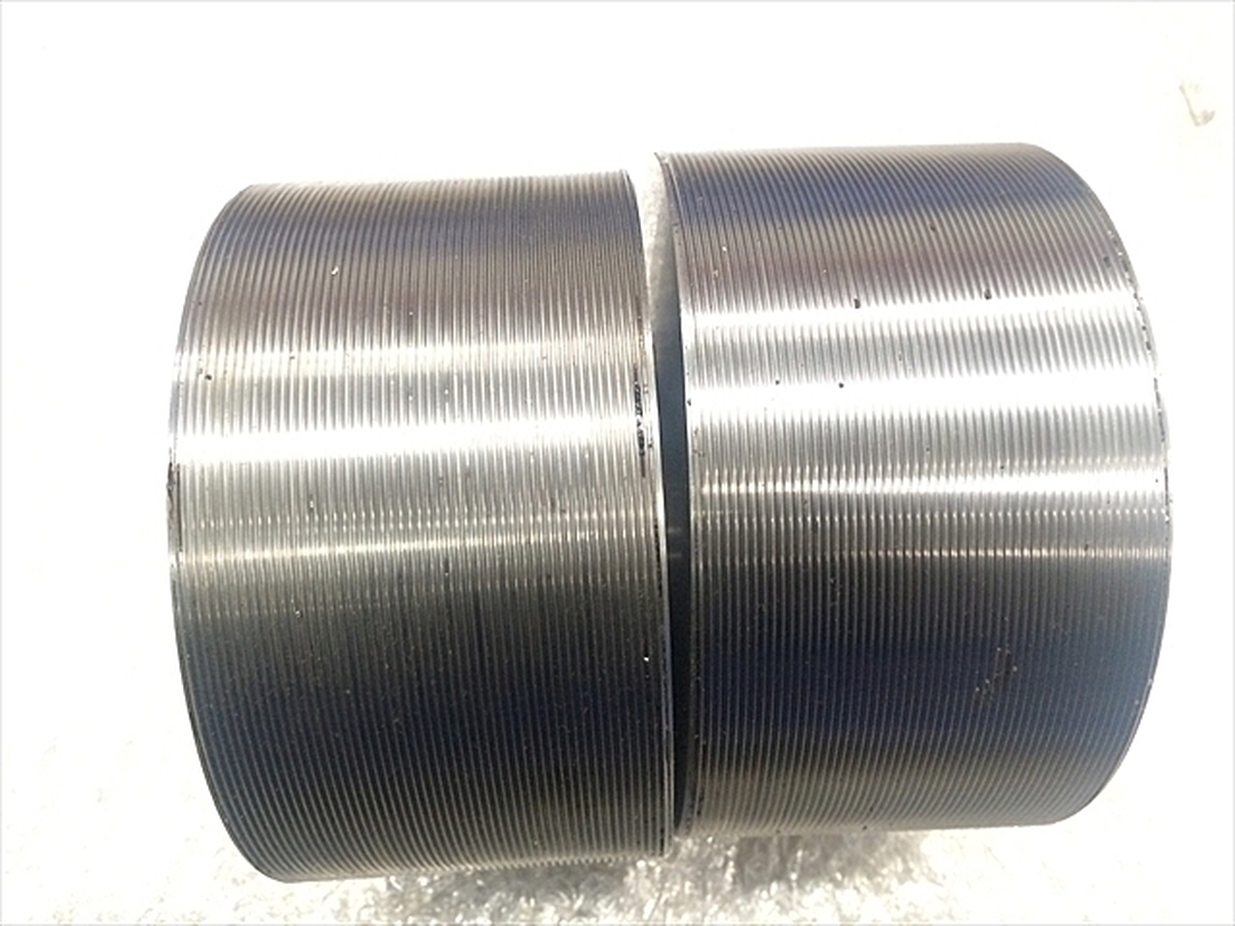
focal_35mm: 29
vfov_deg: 48.2
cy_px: 463
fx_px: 1035
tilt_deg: -73.4
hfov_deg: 61.7
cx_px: 618
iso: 320
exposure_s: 1/30
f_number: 2.2
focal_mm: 4.15
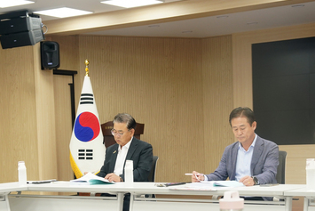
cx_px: 163
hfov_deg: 23.9
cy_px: 176
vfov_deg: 16.0
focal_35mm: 85
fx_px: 744
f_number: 4.5
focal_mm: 48
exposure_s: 1/200
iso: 1000
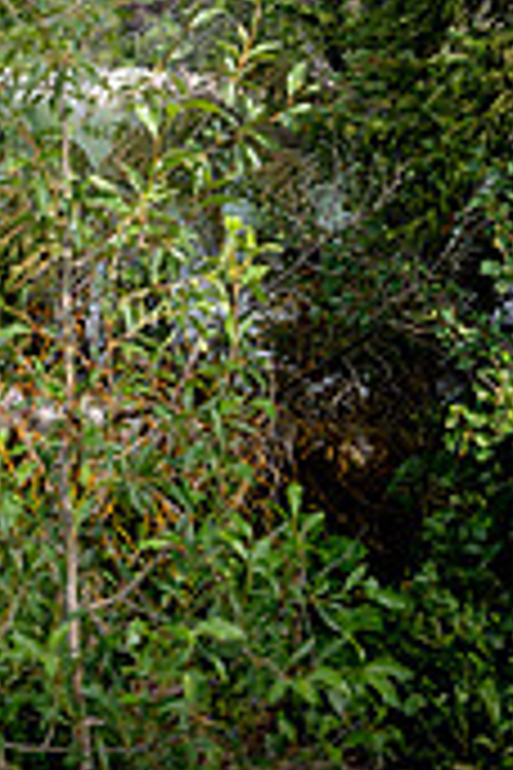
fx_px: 1347
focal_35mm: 63
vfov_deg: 27.5
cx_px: -108
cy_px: -185
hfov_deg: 20.2
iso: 100
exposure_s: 1/1000
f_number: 2.8
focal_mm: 24
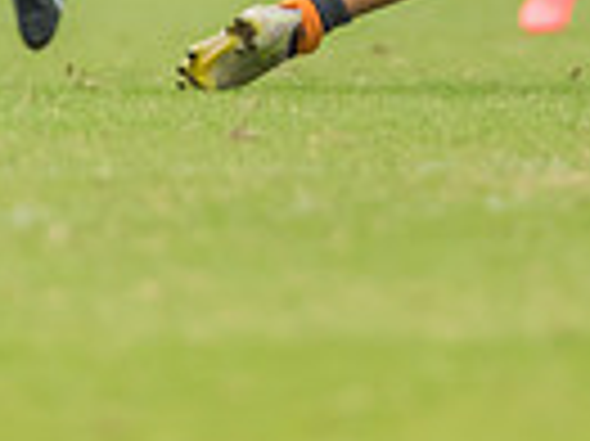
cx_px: 627
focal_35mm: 3253
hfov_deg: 0.6
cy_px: -333
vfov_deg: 0.5
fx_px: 55394
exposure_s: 1/1600
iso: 1100
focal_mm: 600
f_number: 6.3
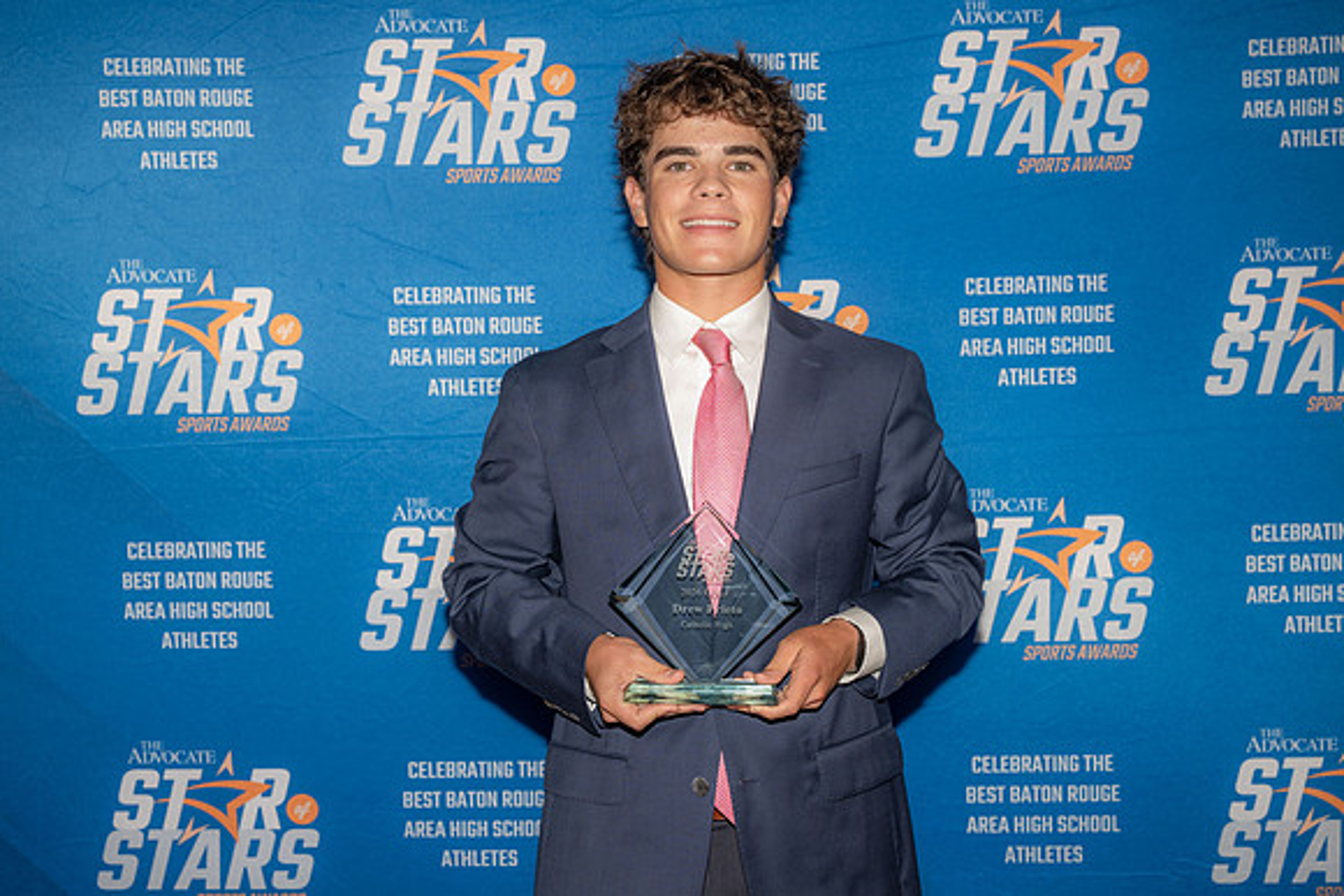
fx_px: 2128
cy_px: 448
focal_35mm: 57
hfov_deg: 35.0
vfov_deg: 23.8
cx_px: 672
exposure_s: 1/100
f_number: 6.3
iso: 320
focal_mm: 57
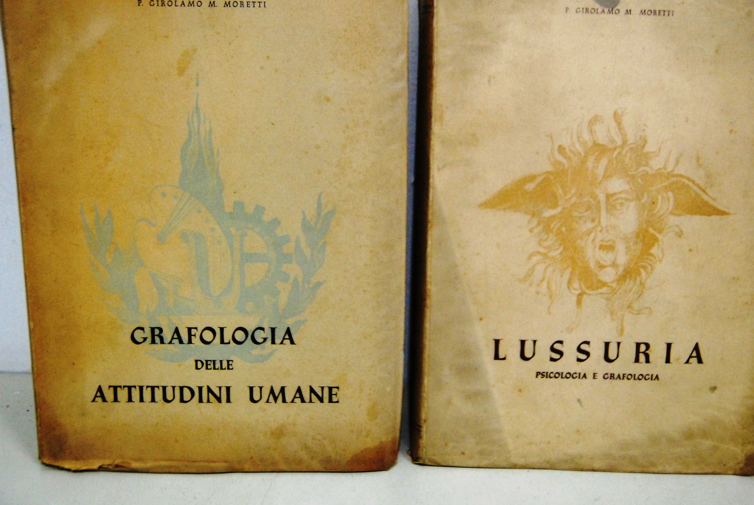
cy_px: 227
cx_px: 395
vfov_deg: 29.3
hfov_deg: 42.7
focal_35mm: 46
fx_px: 965
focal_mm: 26
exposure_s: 1/60
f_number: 4.5
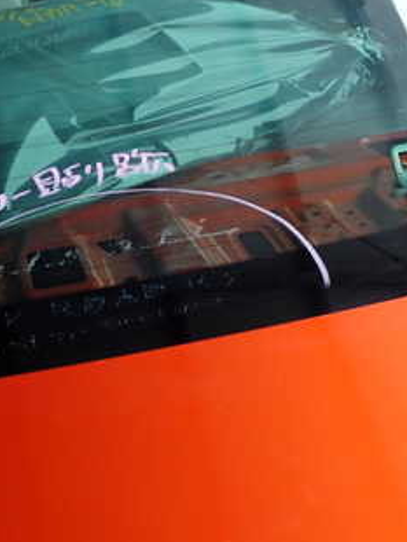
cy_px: 234
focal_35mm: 58
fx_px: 908
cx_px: 126
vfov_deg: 33.2
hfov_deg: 25.1
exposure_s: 1/100
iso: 100
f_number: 3.2
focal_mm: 5.4
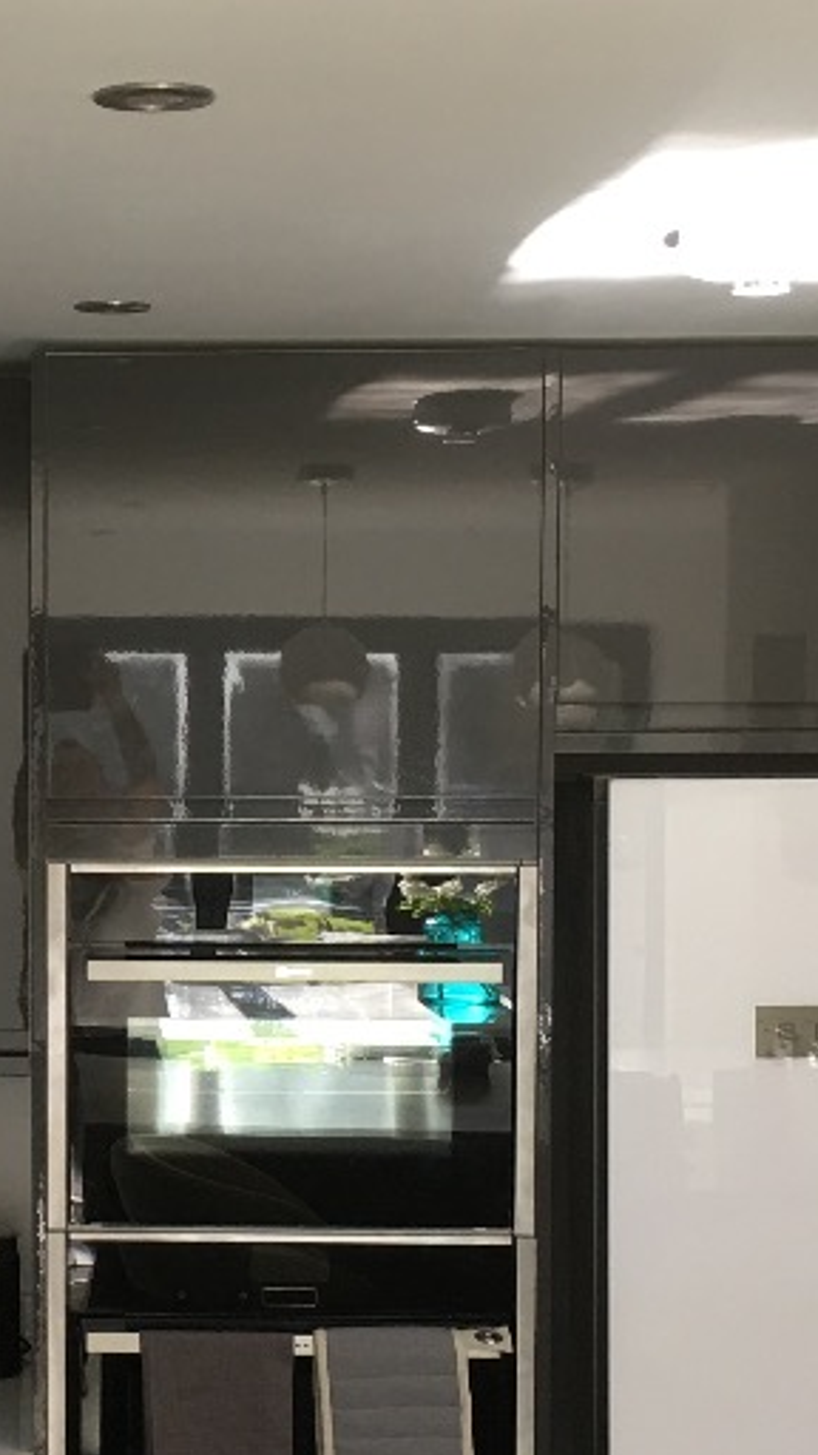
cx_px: -105
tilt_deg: -3.9
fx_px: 2853
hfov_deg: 15.8
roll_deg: -0.7
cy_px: 864
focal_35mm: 74
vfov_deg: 28.5
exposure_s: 1/33
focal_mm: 4.15
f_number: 2.2
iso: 40
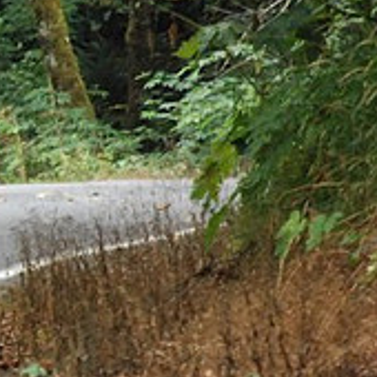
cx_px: -131
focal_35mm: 589
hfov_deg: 3.0
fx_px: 7263
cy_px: 205
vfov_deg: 3.0
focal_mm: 135
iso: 1600
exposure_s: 1/125
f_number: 5.6
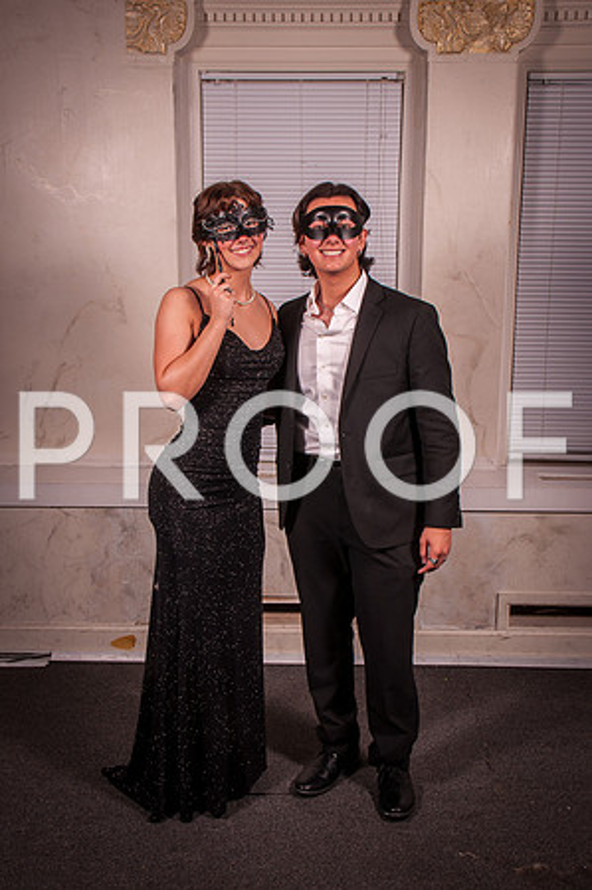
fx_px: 1112
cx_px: 296
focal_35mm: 45
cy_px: 445
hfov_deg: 29.8
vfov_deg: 43.6
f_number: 14
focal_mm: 30
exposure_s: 1/125
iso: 200
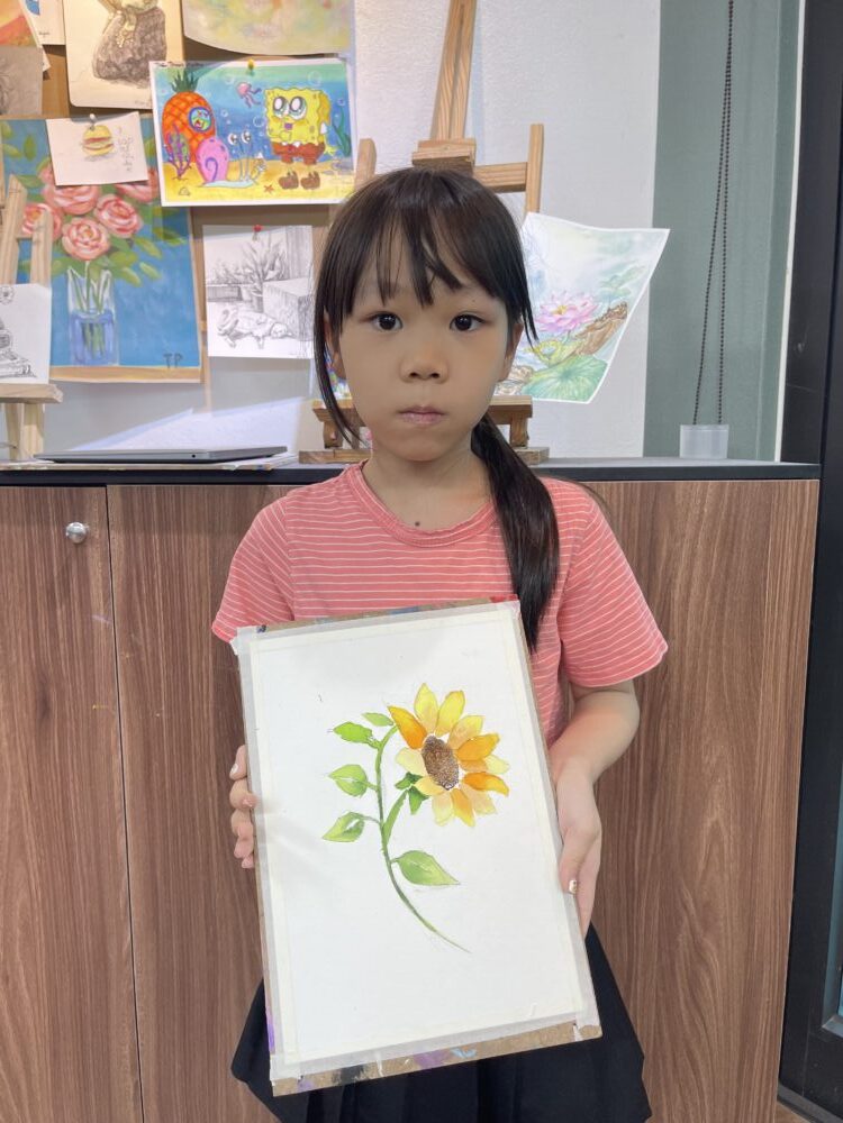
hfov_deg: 54.9
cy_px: 562
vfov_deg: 69.4
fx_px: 812
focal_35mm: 25
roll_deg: +1.0
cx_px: 422
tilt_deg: -8.7
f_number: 1.6
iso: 64
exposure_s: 1/100
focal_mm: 5.1
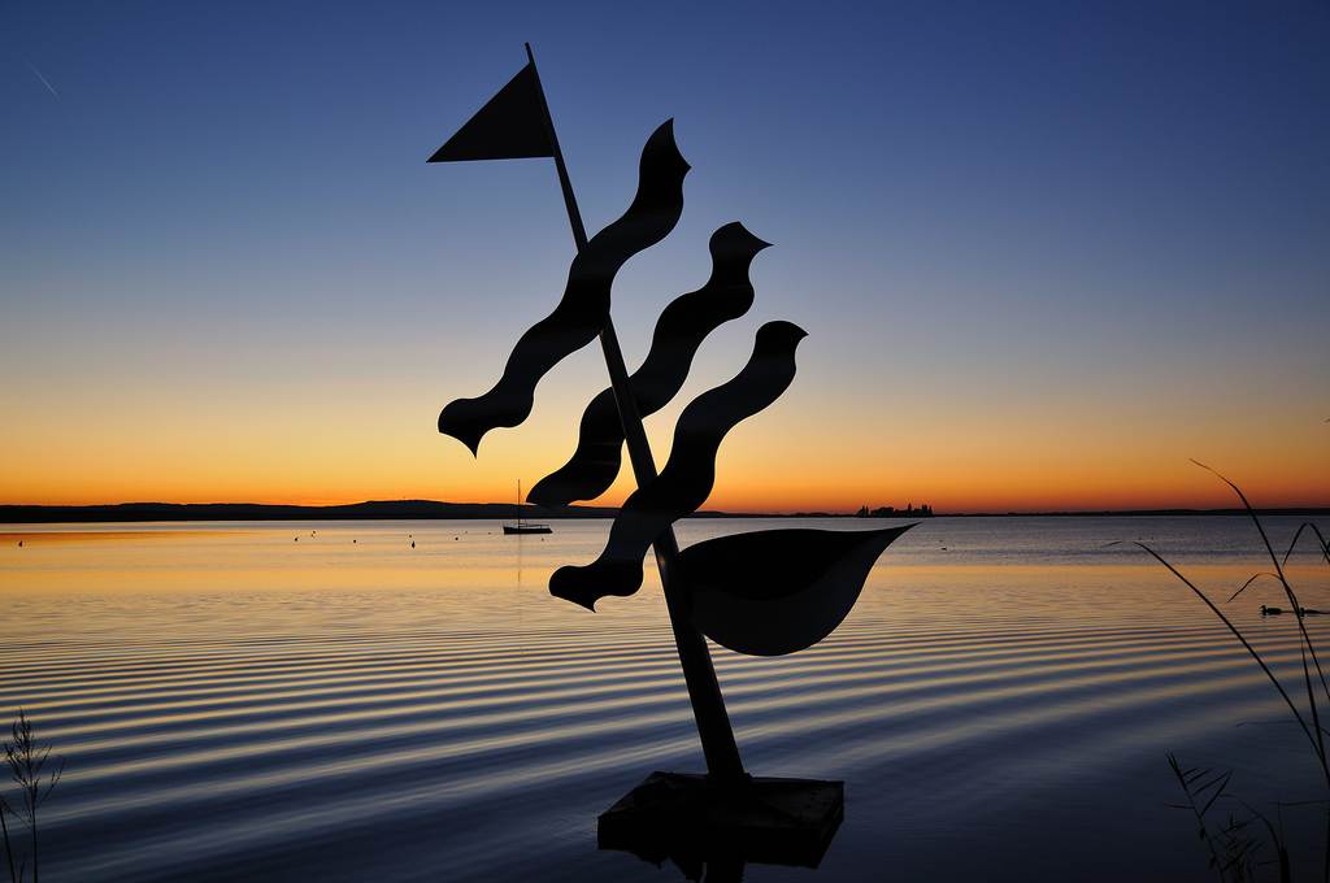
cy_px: 442
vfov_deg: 39.9
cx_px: 665
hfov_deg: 57.3
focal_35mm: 33
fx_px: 1218
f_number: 4
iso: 200
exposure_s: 1/40
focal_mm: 22
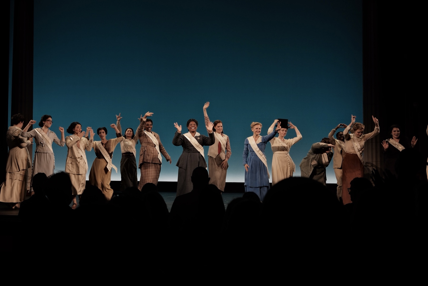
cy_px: 143
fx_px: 416
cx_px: 214
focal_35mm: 35
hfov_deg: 54.4
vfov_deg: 37.9
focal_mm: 23
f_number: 3.6
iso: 125
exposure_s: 1/125
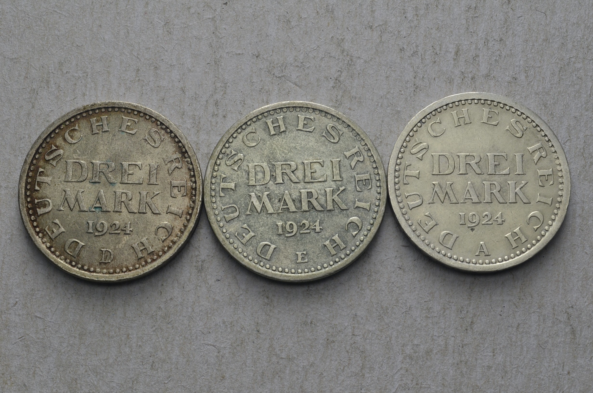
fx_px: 1134
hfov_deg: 29.3
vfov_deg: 19.6
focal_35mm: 69
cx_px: 296
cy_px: 196
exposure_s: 1/250
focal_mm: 46
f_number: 14
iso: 400
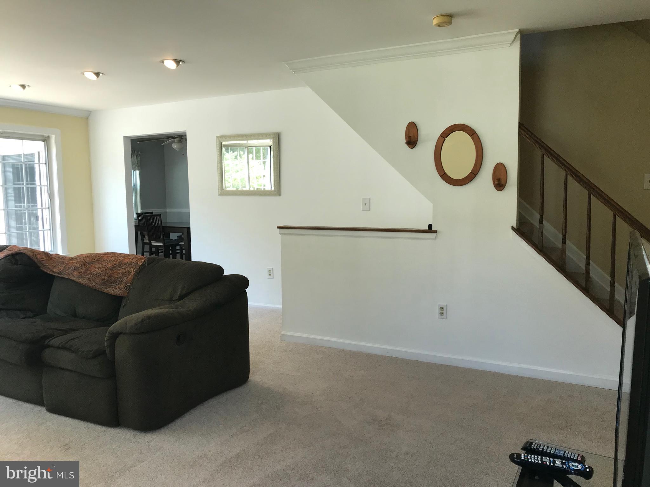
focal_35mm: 28
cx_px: 325
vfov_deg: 49.7
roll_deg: +0.2
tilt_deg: -5.6
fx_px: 526
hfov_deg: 63.4
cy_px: 244
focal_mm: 3.99
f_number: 1.8
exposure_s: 1/120
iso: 40
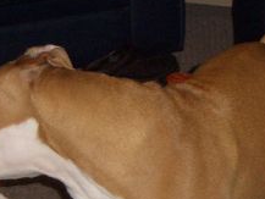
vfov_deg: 8.1
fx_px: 1402
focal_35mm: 183
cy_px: 206
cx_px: 166
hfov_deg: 10.8
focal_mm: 10.2
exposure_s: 1/60
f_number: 3.5
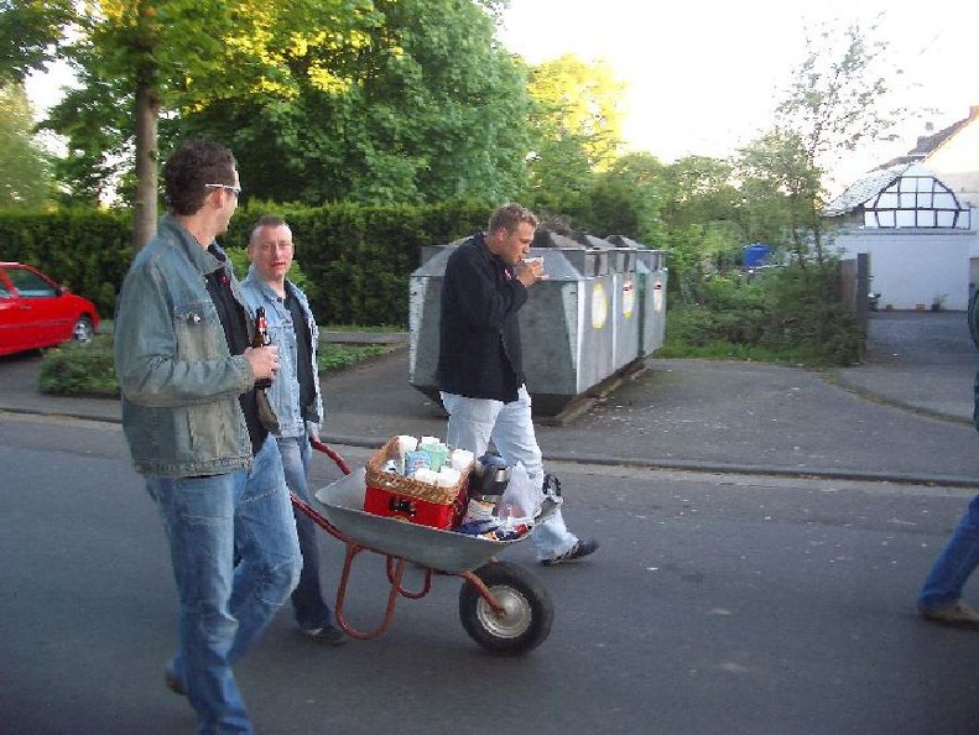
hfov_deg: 52.6
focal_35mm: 35
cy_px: 368
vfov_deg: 40.7
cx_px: 490
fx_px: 990
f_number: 2.6
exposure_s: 1/60
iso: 100
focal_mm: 5.8
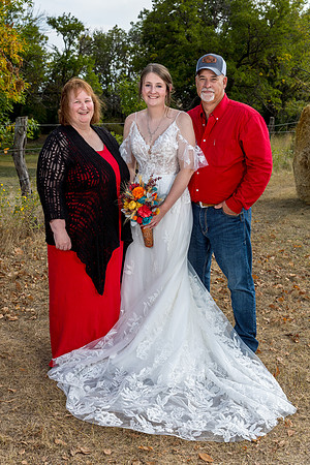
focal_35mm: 45
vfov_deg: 43.6
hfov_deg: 29.9
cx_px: 155
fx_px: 581
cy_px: 232
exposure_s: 1/250
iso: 100
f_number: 8
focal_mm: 45
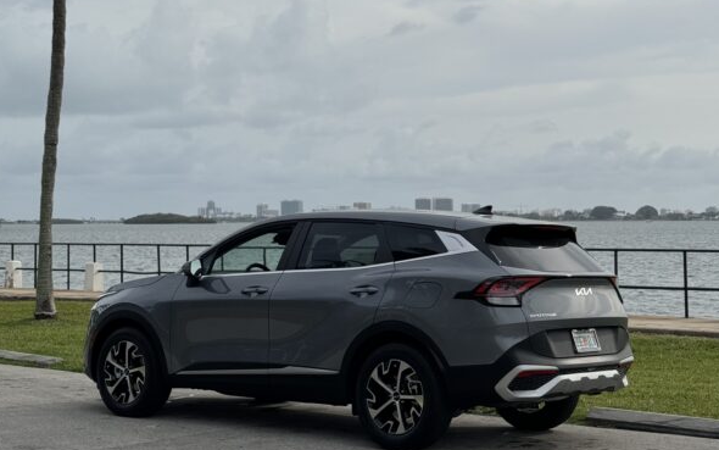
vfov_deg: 18.8
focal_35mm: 69
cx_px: 358
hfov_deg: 29.8
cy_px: 144
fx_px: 1352
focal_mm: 6.86
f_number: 1.78
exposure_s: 1/6410
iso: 64
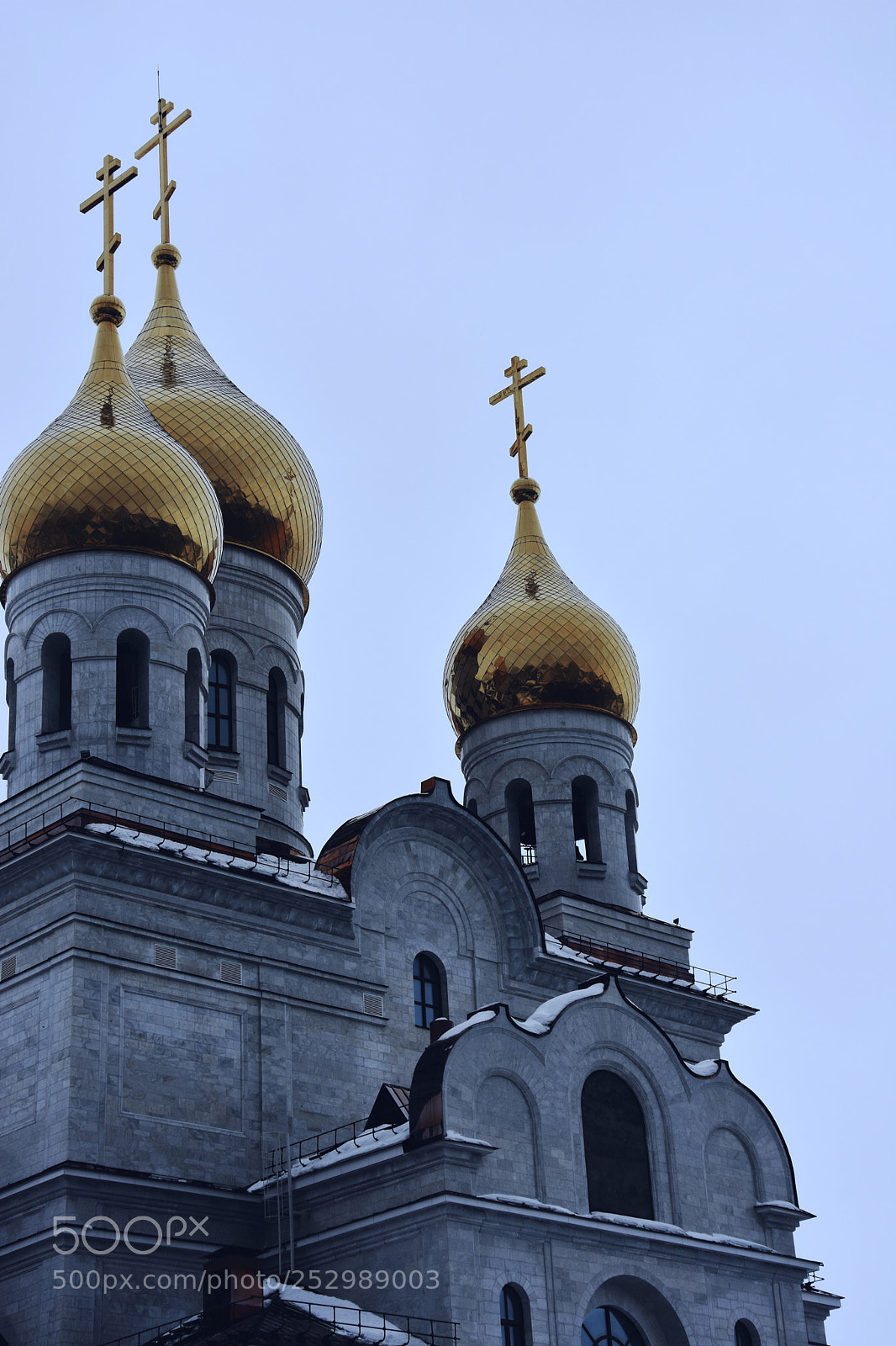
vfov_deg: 29.9
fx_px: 2521
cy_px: 673
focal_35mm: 68
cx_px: 448
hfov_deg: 20.2
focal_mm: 45
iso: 250
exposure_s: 1/500
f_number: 8
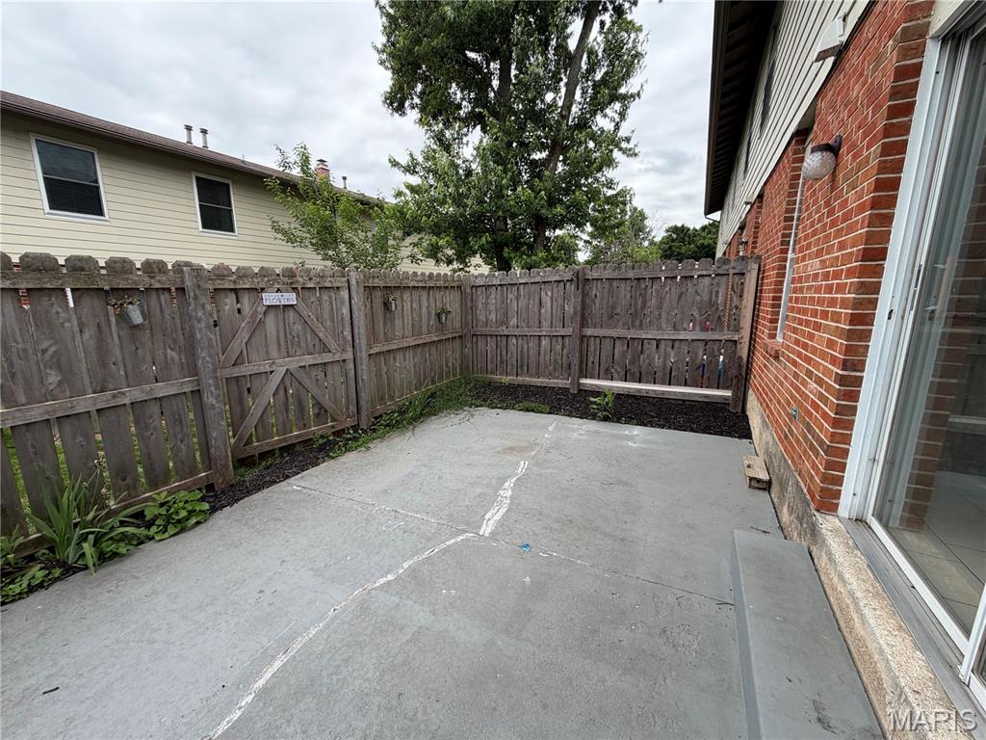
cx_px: 493
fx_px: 399
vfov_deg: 85.7
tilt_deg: -11.9
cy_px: 370
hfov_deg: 102.1
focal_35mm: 14
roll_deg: +0.1
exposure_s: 1/502
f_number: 2.2
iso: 50
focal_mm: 2.22
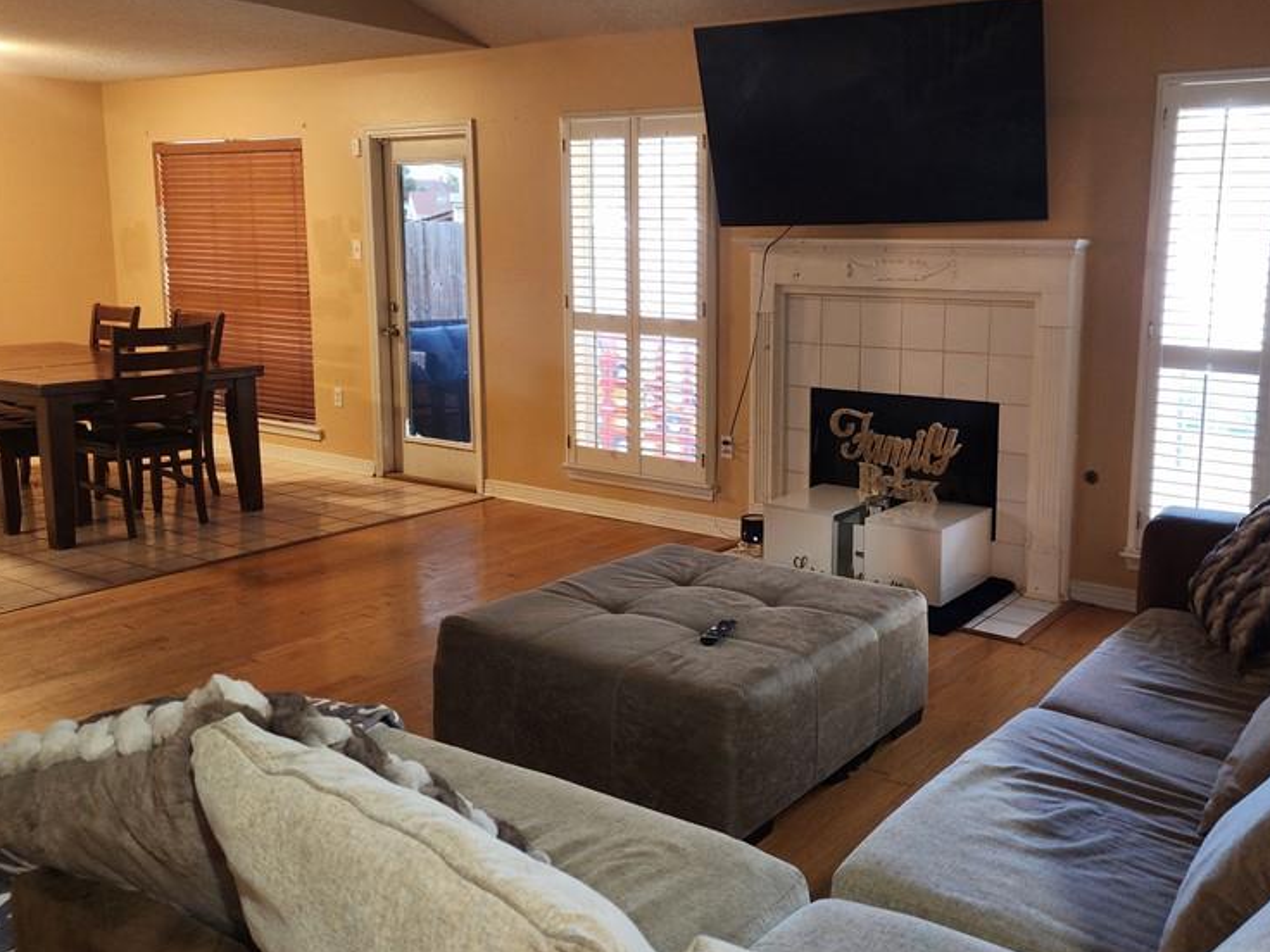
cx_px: 790
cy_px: 407
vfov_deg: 44.0
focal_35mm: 32
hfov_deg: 56.2
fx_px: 1174
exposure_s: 1/40
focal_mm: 6.4
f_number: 1.8
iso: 320
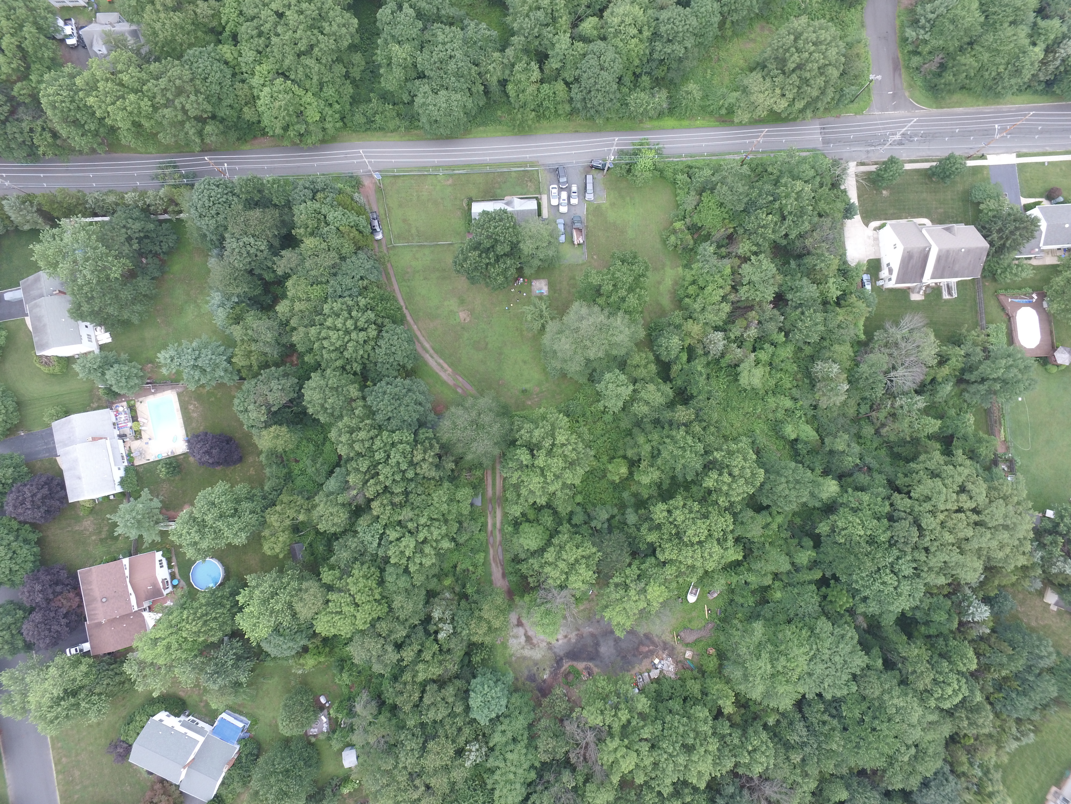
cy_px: 402
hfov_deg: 81.7
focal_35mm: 20
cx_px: 536
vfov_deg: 66.0
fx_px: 619
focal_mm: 3.61
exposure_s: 1/25
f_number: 2.8
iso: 176
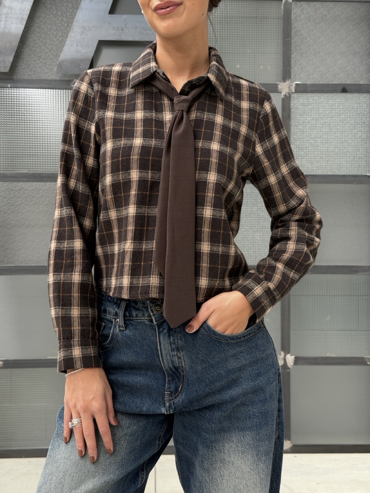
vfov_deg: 39.7
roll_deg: -0.1
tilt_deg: +0.4
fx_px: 684
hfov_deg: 30.3
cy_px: 246
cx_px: 185
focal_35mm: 48
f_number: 1.78
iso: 320
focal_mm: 6.76
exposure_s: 1/40
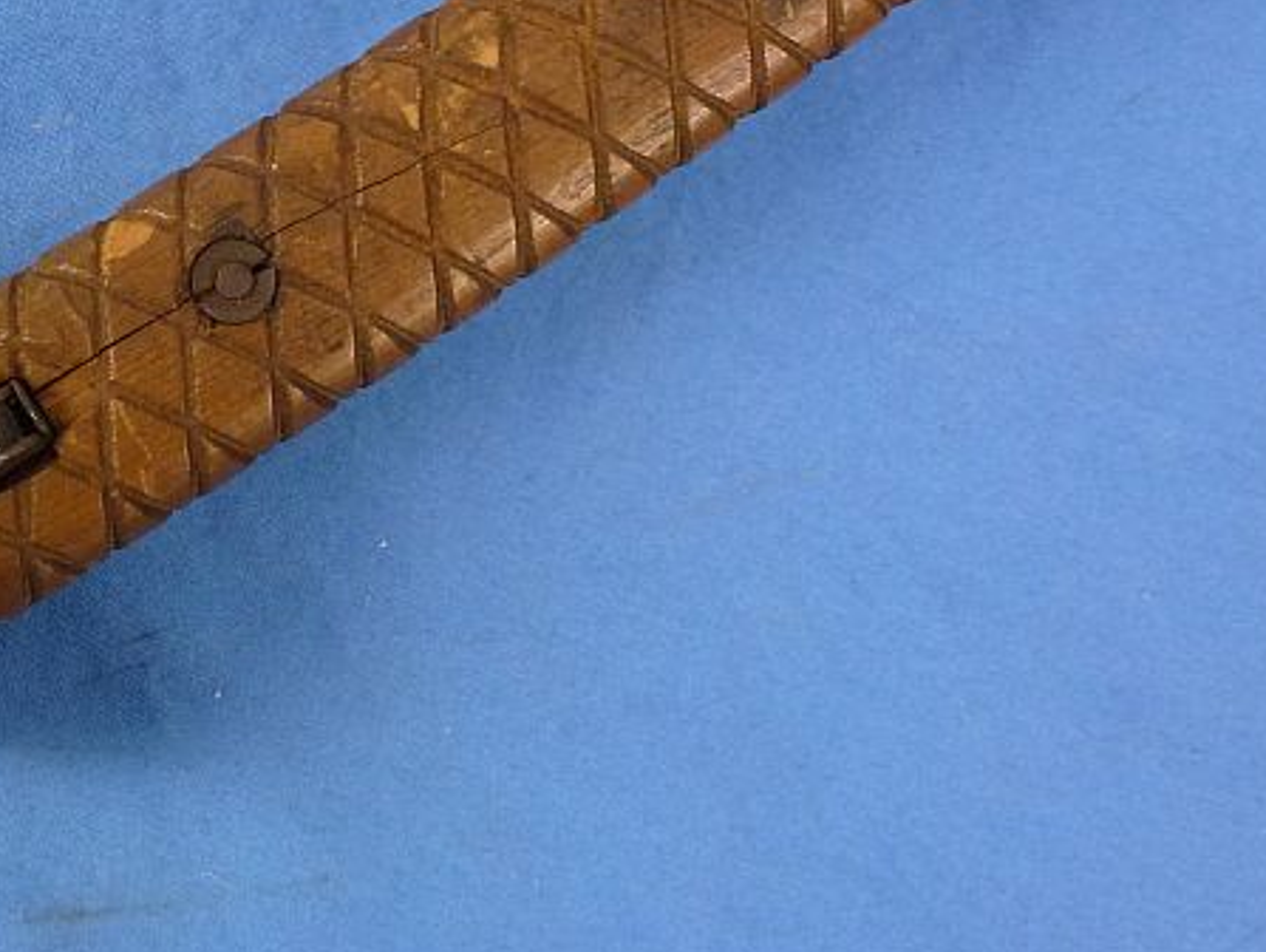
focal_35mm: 59
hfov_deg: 32.3
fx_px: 2160
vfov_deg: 24.4
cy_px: 187
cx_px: 394
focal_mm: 5.9
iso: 320
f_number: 3.6
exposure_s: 1/60
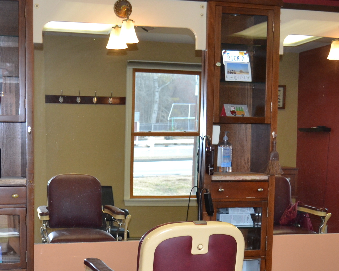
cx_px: 134
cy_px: 209
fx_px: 612
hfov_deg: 30.9
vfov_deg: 24.7
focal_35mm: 61
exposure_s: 1/60
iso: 500
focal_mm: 18
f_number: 3.5
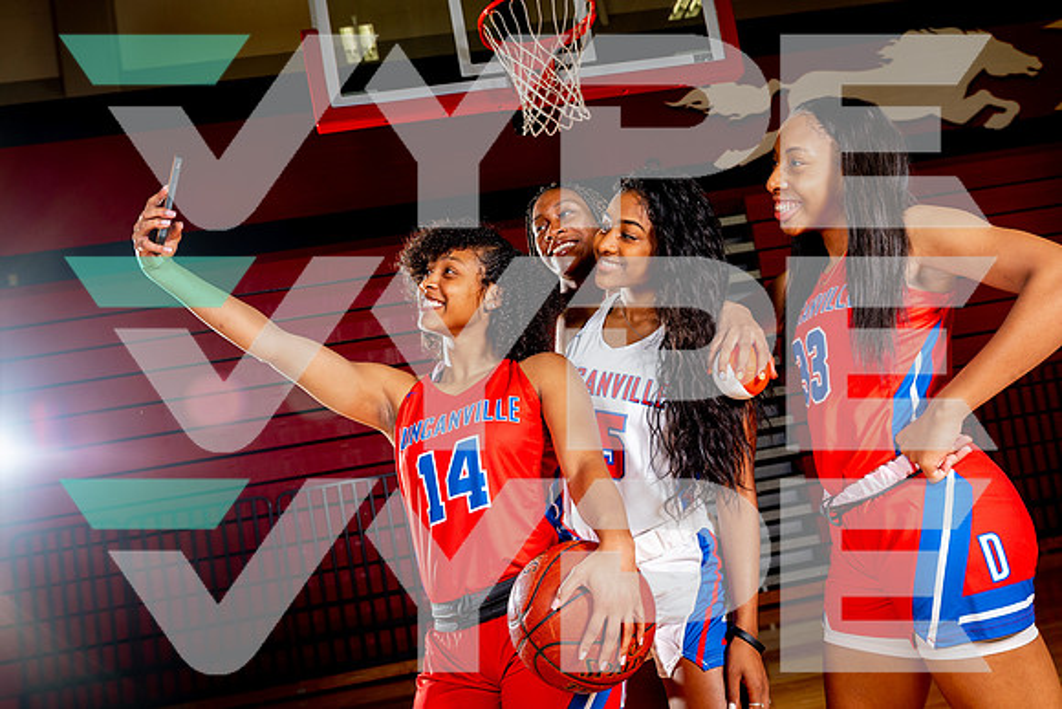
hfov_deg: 54.4
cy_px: 354
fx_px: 1033
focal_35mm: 35
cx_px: 531
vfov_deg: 37.9
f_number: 5.6
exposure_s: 1/125
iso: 100
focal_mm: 35
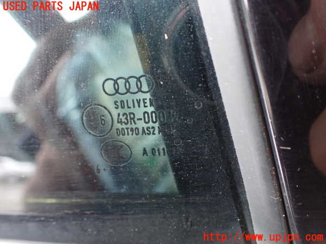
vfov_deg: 46.8
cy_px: 122
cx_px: 163
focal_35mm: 30
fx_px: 283
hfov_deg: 60.0
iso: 800
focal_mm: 5.4
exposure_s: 1/40
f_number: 2.3
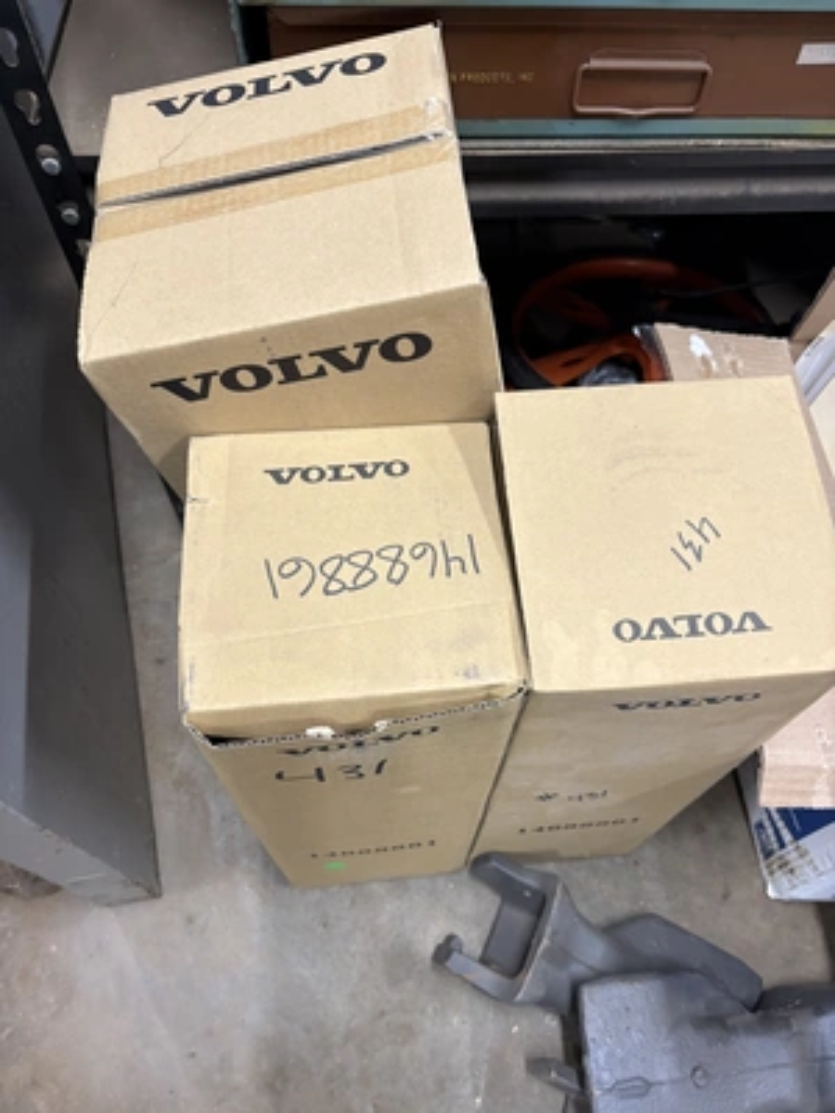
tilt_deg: -60.0
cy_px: 556
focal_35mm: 26
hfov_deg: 53.1
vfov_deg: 67.3
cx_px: 418
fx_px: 836
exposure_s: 1/60
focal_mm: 5.96
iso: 200
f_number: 1.6
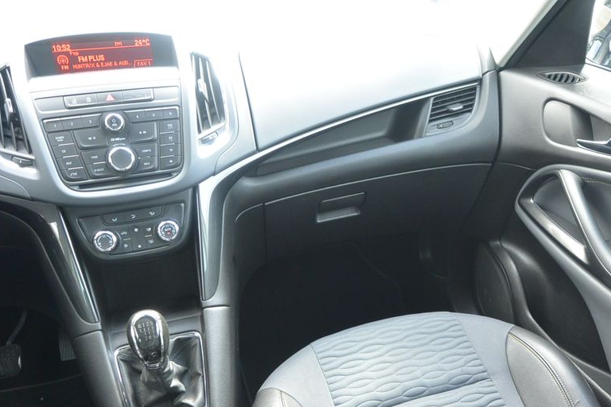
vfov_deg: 36.7
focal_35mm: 36
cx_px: 386
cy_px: 251
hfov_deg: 52.5
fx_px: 611
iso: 400
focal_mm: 10
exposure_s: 1/60
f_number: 3.5
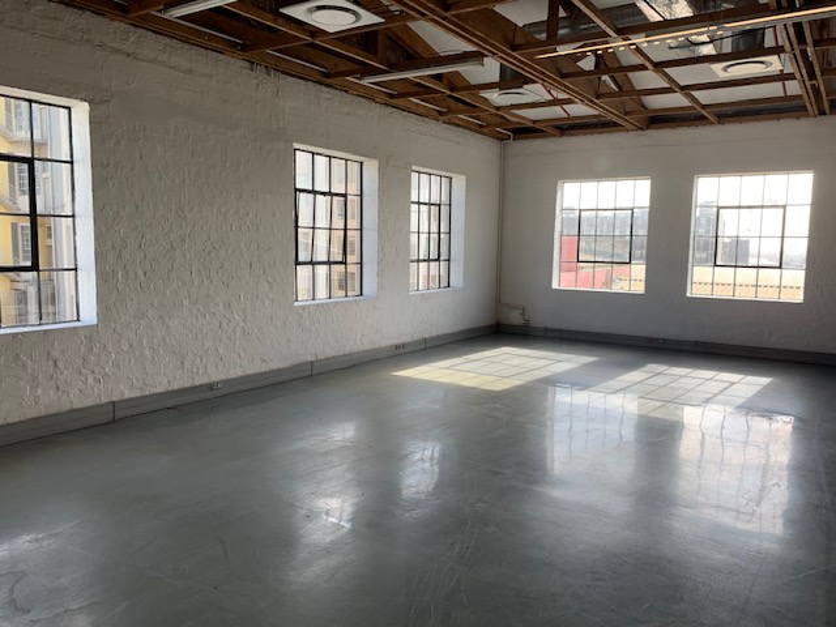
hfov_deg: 67.3
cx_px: 418
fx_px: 628
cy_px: 314
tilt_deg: -6.2
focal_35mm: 26
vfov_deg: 53.1
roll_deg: -2.2
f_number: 1.8
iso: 25
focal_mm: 4.25
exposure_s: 1/263
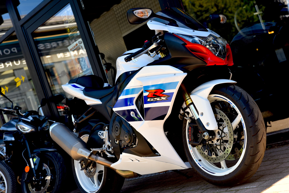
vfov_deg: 21.9
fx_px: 498
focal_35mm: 62
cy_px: 96
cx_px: 144
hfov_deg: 32.4
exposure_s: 1/100
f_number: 5
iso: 100
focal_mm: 62
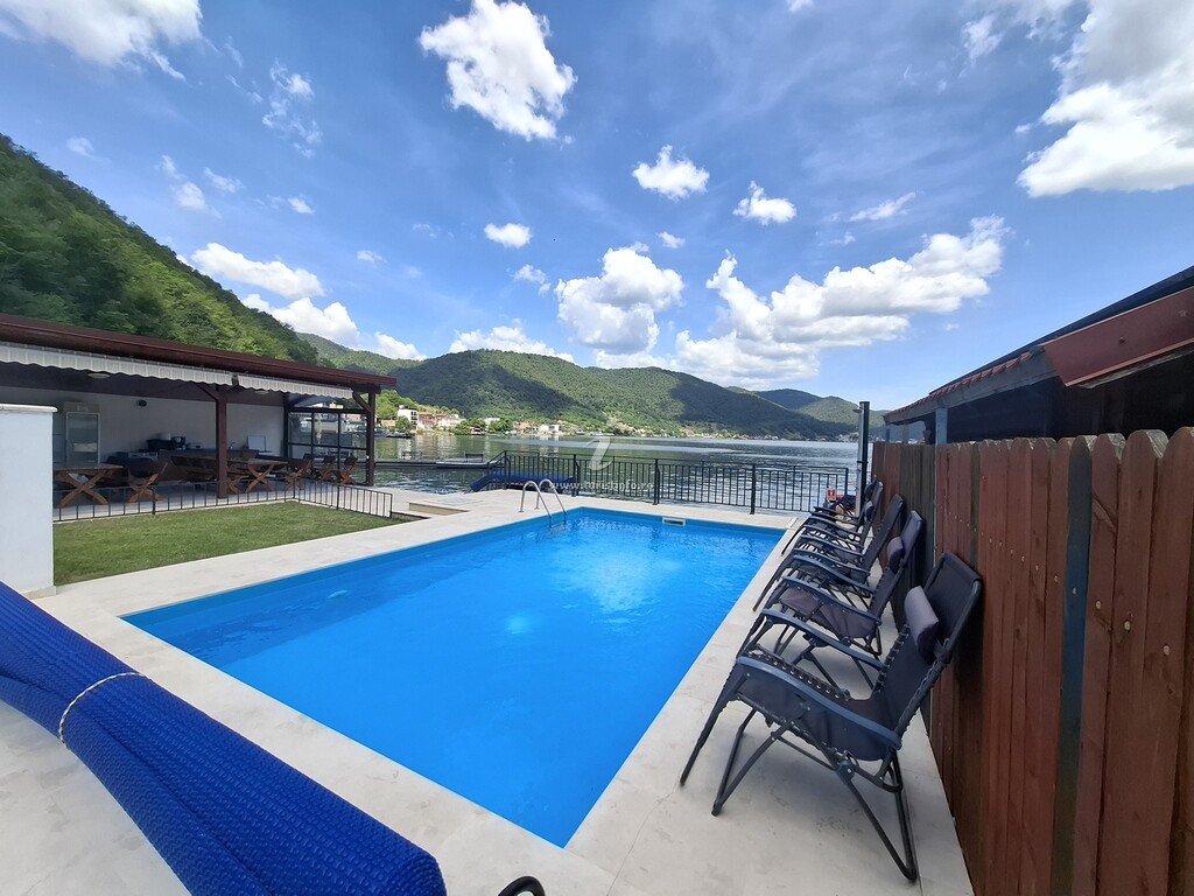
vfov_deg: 89.9
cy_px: 448
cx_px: 597
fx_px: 448
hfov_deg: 106.2
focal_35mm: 13
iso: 40
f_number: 2.2
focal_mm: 1.74
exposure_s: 1/772
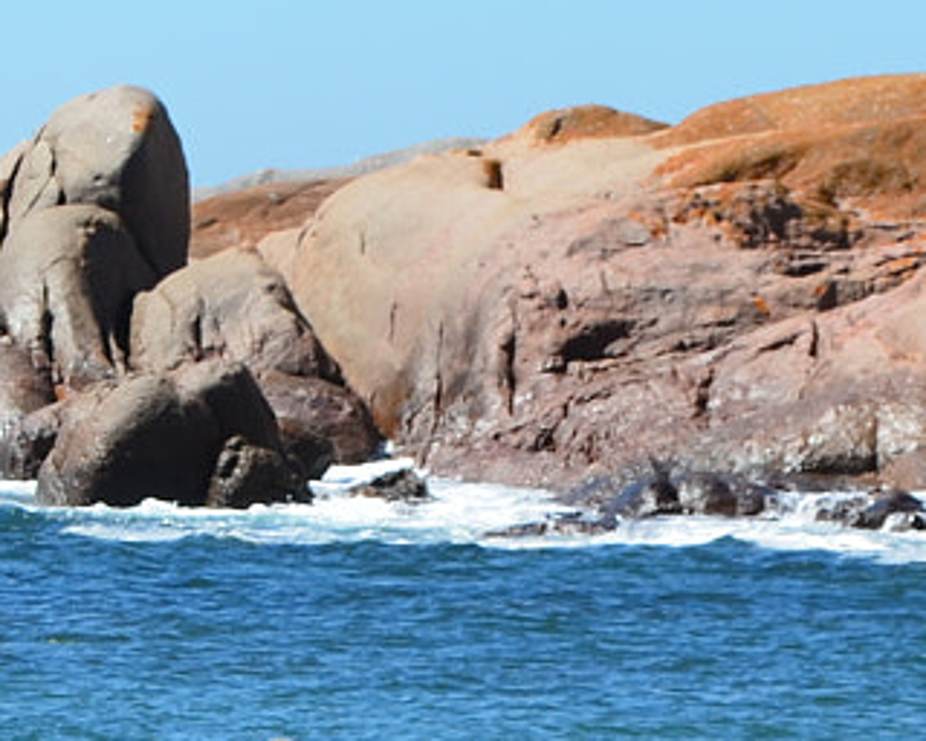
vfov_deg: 4.0
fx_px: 10588
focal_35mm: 386
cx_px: -1050
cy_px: 638
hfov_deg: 4.9
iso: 100
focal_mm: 55
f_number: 11
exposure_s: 1/125
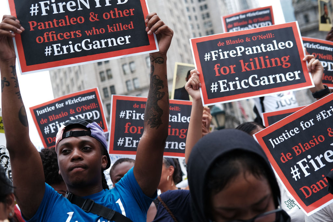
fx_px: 490
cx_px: 166
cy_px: 111
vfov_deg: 25.5
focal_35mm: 53
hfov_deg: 37.5
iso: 80
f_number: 3.6
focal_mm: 35
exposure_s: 1/160
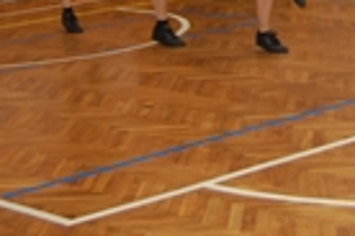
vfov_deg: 9.3
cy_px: -172
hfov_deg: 14.3
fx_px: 1390
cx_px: 378
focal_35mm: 141
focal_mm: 26
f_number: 4.2
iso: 400
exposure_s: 1/60
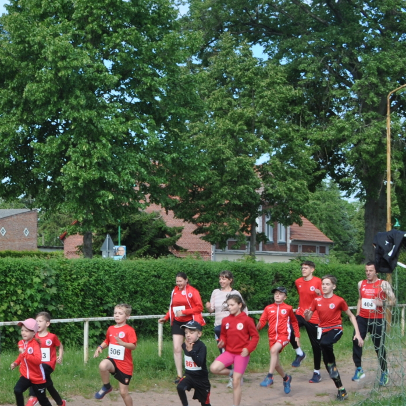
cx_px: -101
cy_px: 229
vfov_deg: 22.5
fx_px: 1022
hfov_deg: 20.7
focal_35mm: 77
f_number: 11
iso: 200
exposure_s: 1/125
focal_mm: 22
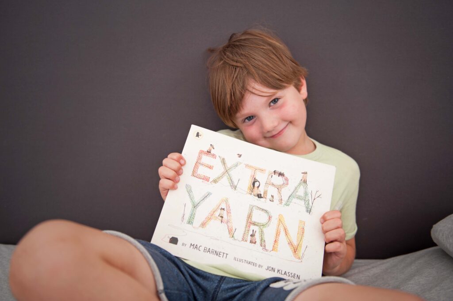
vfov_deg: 44.9
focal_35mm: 29
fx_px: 365
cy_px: 150
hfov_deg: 63.7
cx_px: 226
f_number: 2.8
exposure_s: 1/80
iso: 400
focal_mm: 29
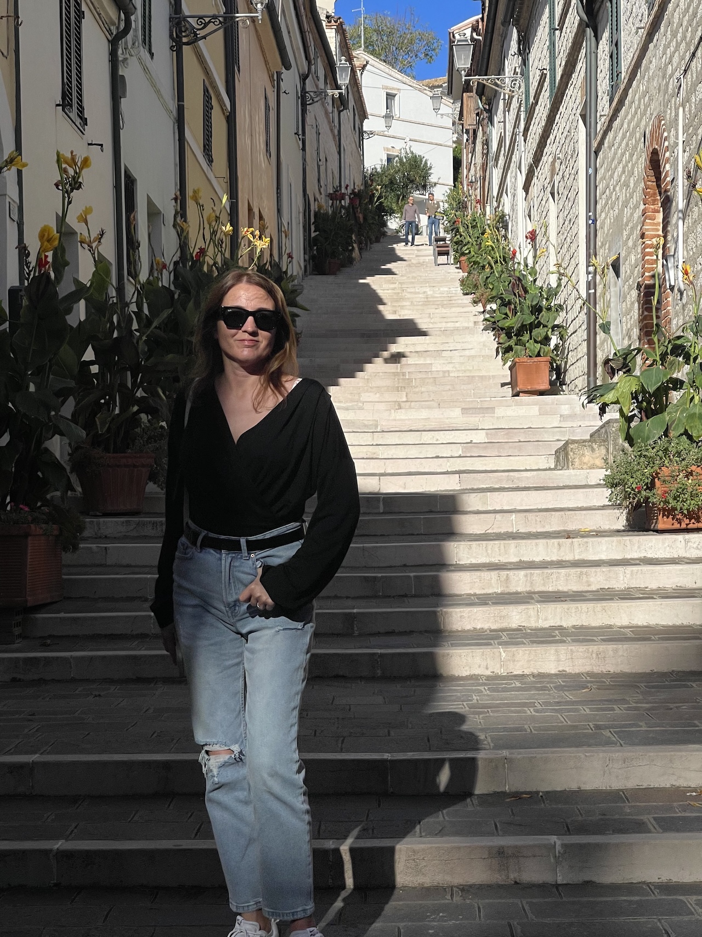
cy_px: 468
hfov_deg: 22.9
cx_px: 351
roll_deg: +0.9
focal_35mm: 64
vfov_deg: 30.3
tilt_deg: +3.7
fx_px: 1731
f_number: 2.2
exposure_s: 1/3650
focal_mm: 7.5
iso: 20
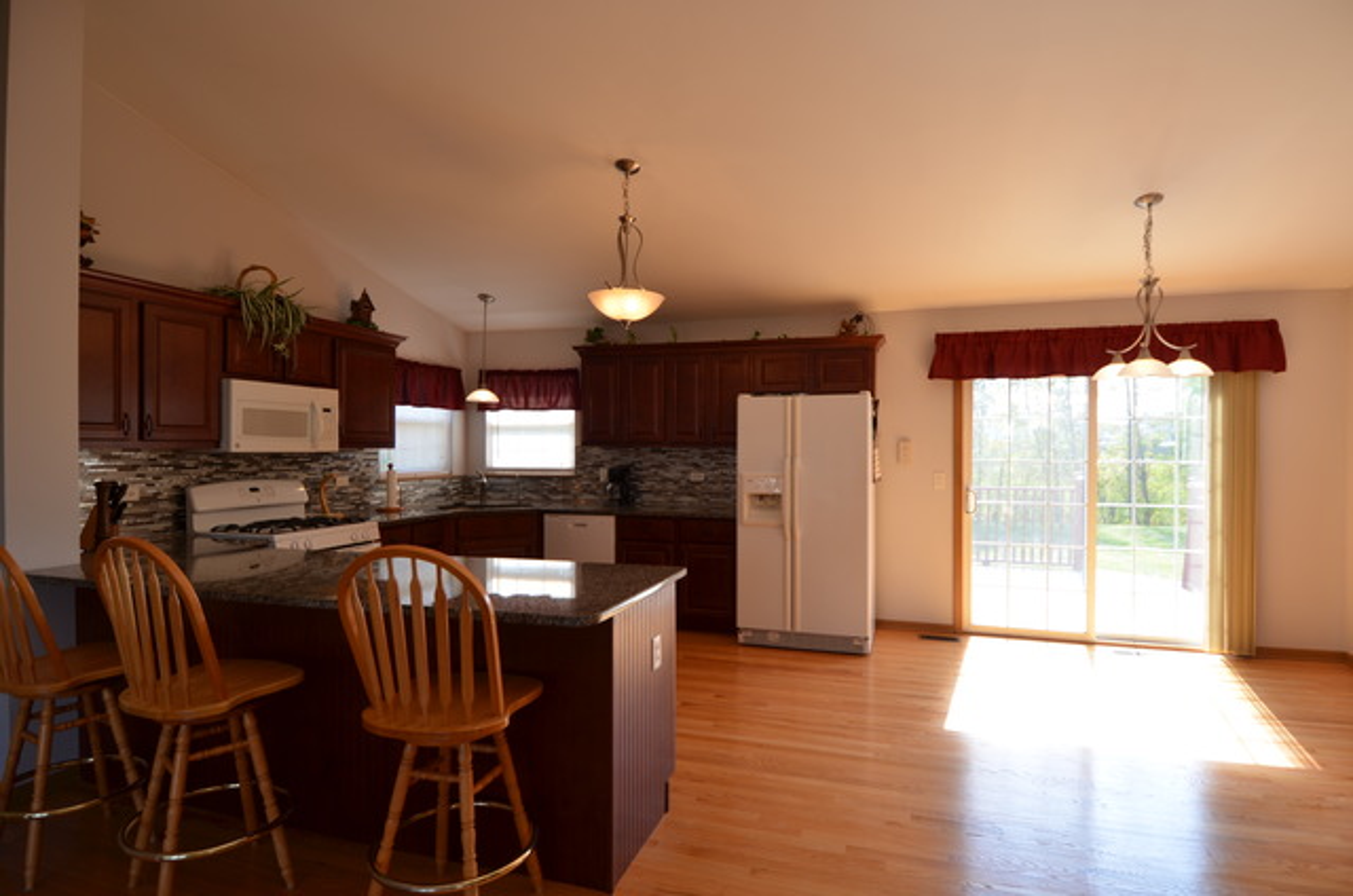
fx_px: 675
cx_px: 676
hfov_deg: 90.1
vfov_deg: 67.2
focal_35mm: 18
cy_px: 448
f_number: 5
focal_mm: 12
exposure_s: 1/60
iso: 100
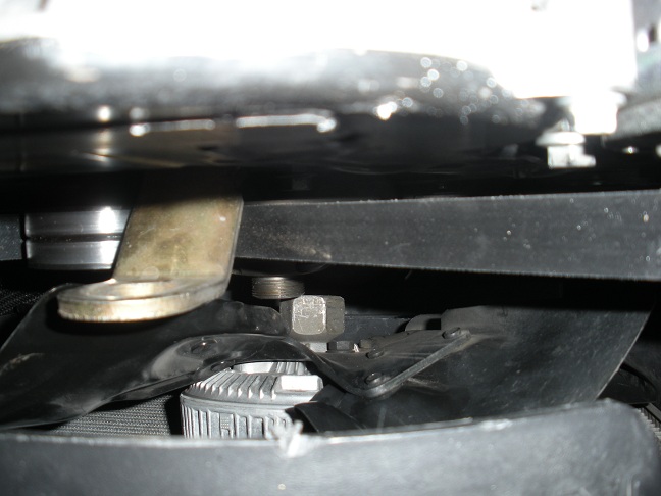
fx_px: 687
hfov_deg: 51.4
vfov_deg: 39.7
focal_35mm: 36
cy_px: 248
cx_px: 330
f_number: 3.5
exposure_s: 1/60
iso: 64
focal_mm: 6.3
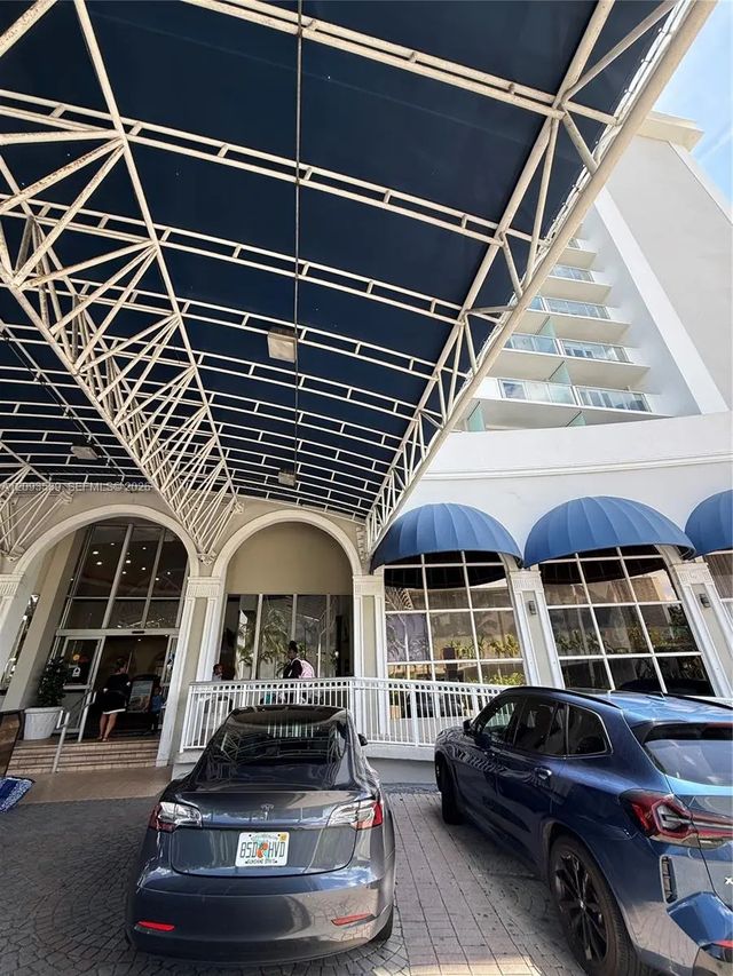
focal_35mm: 14
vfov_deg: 102.1
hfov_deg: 85.7
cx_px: 366
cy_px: 488
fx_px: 395
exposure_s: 1/304
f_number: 2.2
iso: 50
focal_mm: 2.22
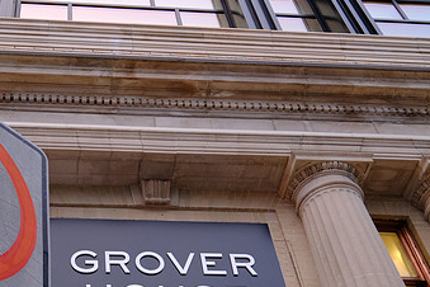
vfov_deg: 25.3
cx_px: 100
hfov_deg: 36.5
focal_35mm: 53
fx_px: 633
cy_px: 200
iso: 1600
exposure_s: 1/15
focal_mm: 20.9
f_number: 11
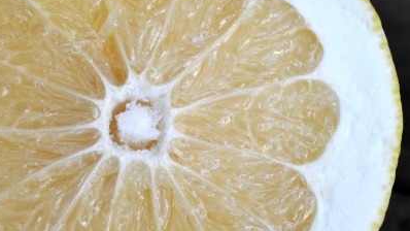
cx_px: 204
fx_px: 550
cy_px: 121
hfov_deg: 40.9
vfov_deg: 23.7
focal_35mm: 51
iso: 320
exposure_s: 1/60
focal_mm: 29
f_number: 4.5
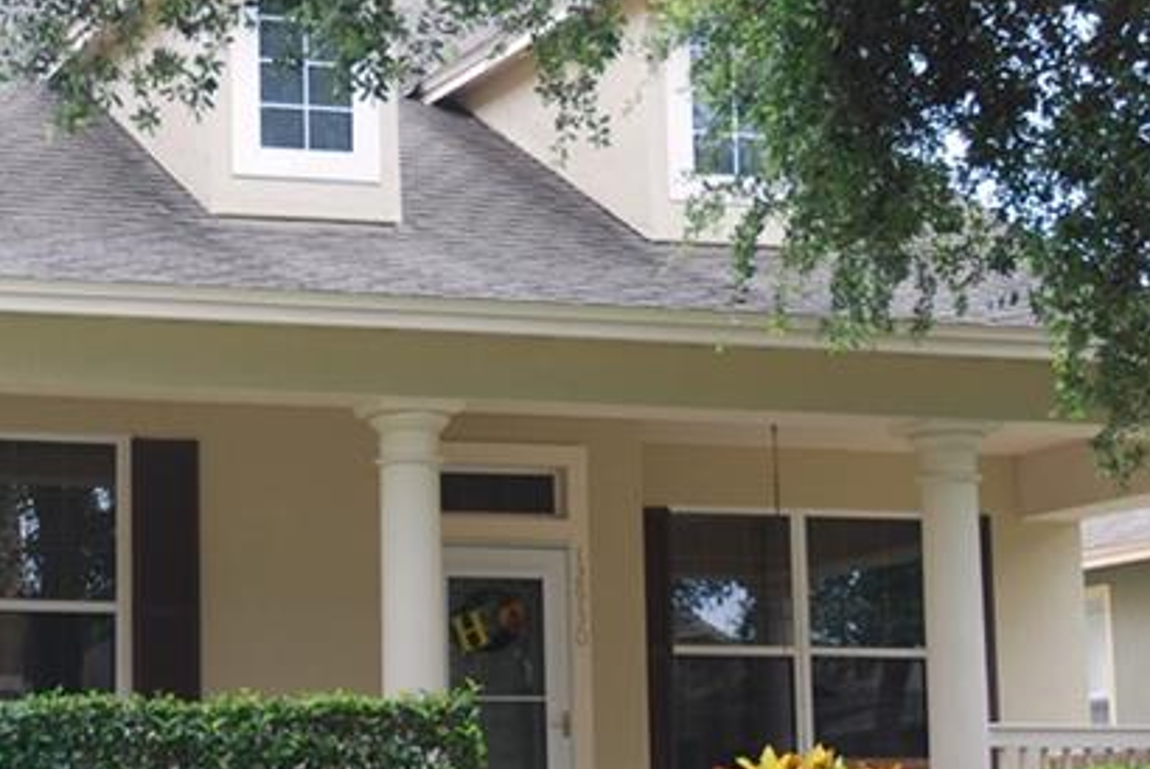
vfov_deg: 13.5
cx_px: 174
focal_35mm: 101
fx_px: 3237
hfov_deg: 19.9
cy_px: 300
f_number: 3.8
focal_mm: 27
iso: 100
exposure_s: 1/125
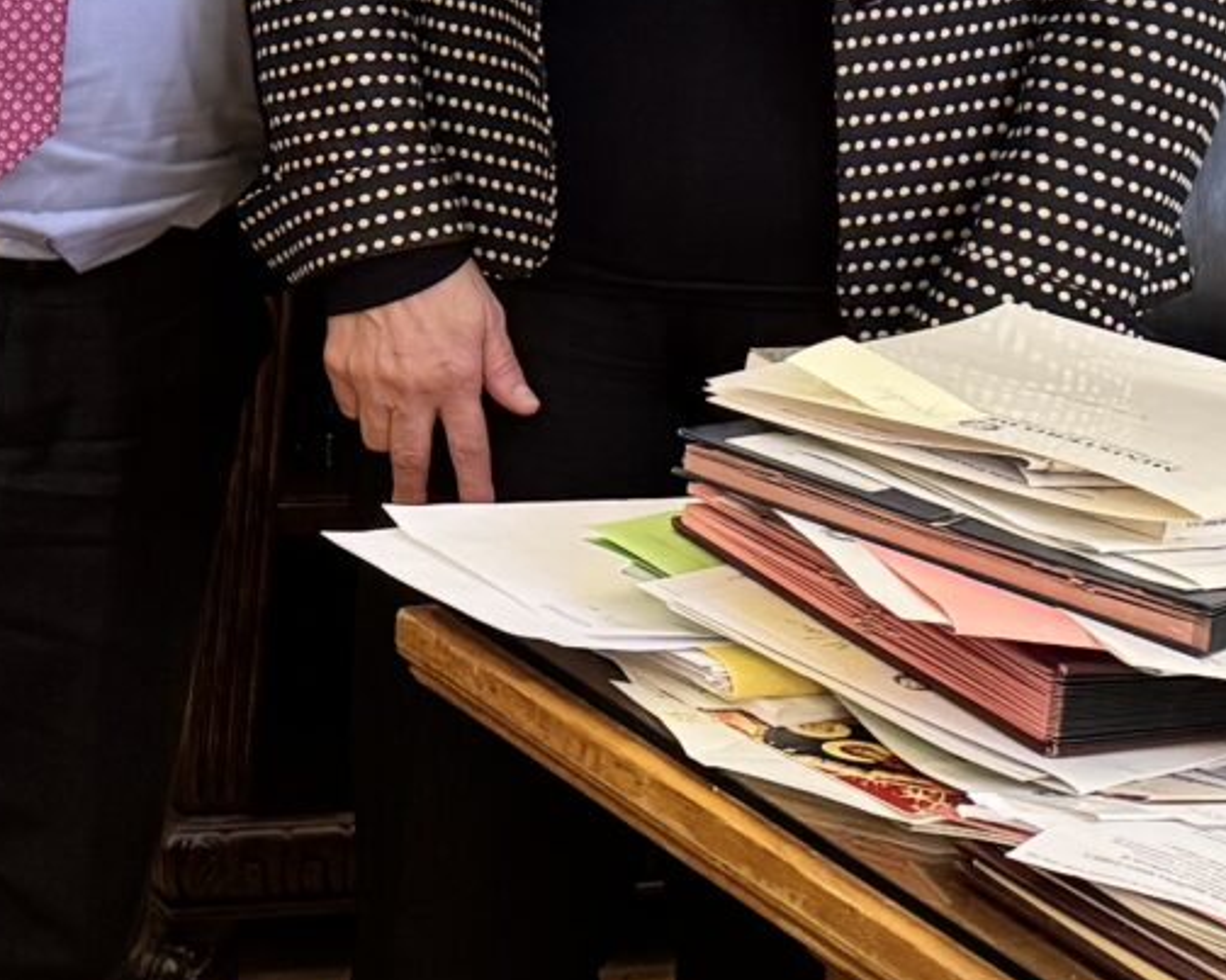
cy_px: 238
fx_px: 4317
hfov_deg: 14.5
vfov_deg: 12.9
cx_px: -851
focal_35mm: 119
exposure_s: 1/50
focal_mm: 6.76
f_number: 1.78
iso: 320
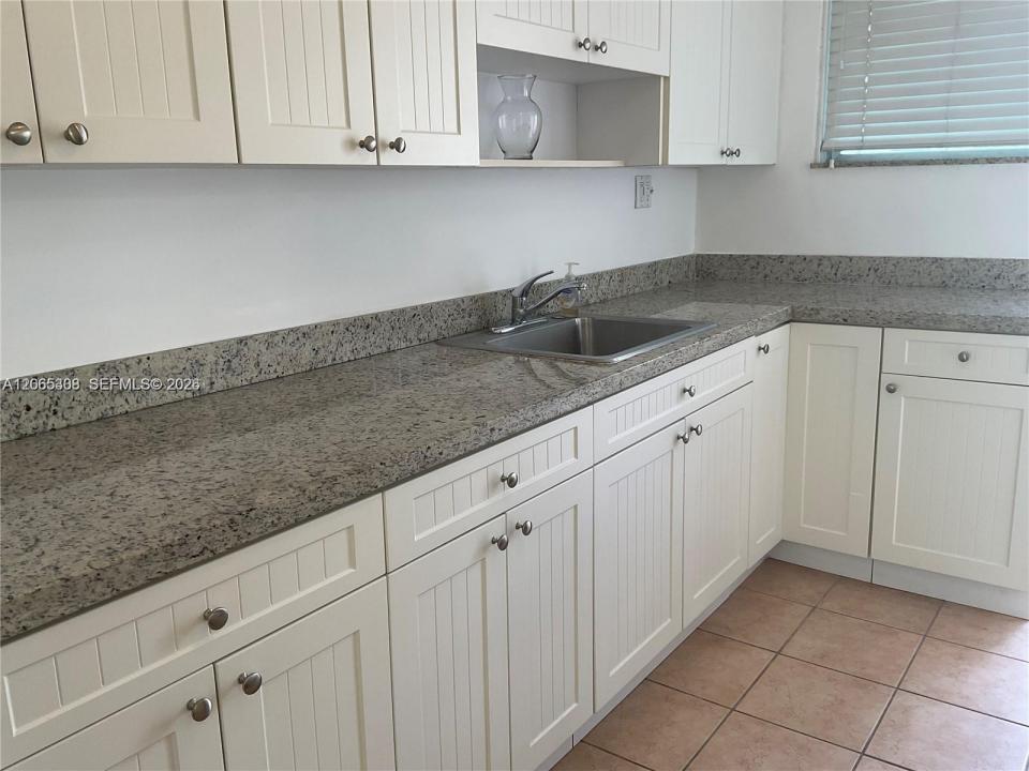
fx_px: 862
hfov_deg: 61.7
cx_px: 514
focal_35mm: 29
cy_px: 386
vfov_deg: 48.2
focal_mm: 3
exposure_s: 1/120
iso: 32
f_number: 1.8
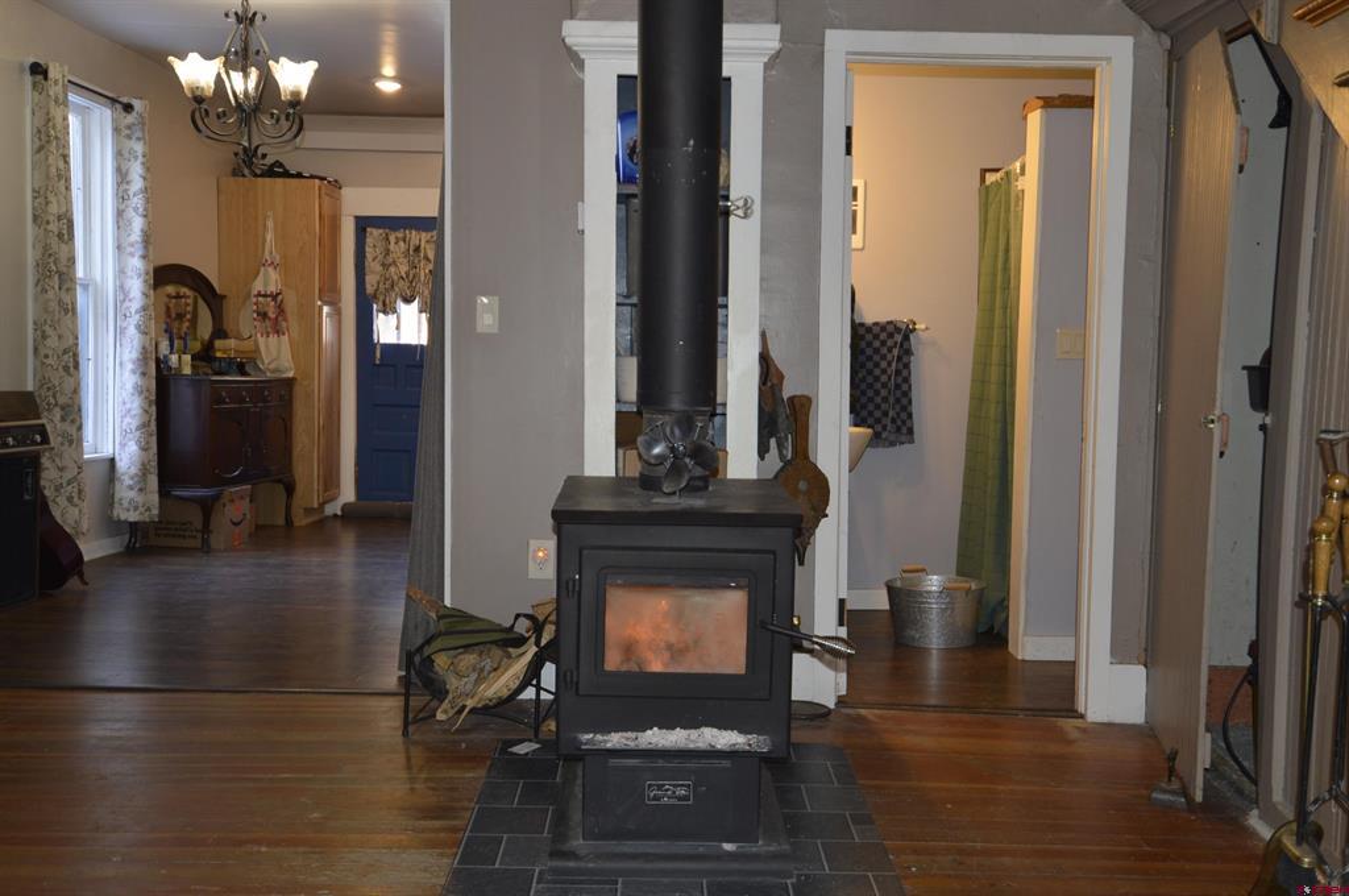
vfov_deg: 36.8
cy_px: 448
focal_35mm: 36
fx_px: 1347
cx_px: 674
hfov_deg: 53.2
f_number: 4
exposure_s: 1/60
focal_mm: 24
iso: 450
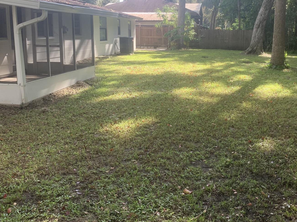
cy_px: 90
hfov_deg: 45.5
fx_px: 352
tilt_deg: -9.3
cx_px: 182
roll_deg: -0.7
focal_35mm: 41
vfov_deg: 35.0
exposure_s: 1/141
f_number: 1.8
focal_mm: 4.25
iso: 25
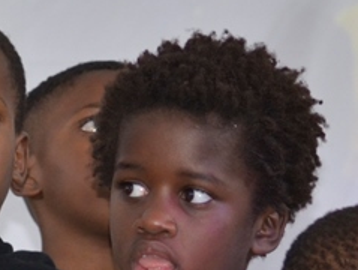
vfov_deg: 3.5
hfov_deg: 4.6
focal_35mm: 431
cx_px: -97
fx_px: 4464
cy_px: 346
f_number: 4
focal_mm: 70
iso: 640
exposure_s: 1/50
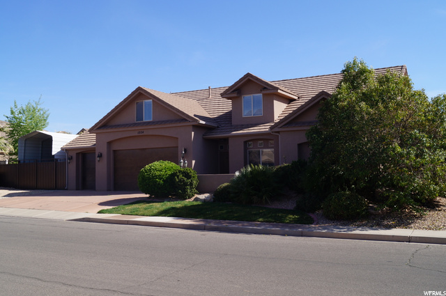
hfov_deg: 53.2
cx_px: 223
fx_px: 445
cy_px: 148
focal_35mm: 36
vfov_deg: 36.8
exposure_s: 1/125
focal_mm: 24
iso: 100
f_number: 13
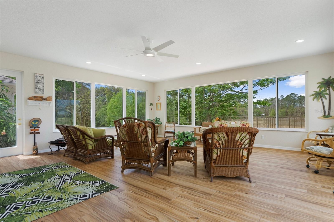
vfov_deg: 67.4
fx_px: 167
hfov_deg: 90.0
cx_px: 167
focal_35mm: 18
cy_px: 111
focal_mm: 12
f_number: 8
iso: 320
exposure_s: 1/10
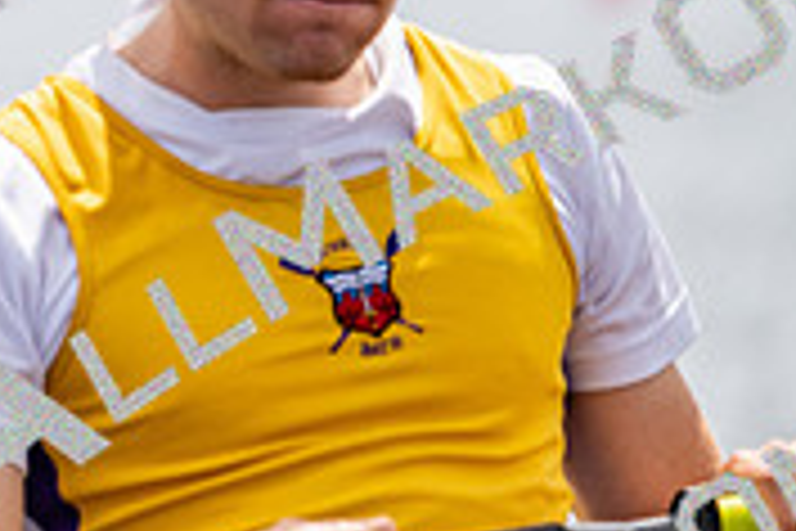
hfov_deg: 1.6
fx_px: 28985
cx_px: -459
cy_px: 126
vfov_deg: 1.0
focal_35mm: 1311
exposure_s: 1/2500
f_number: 4.5
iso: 220
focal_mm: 400
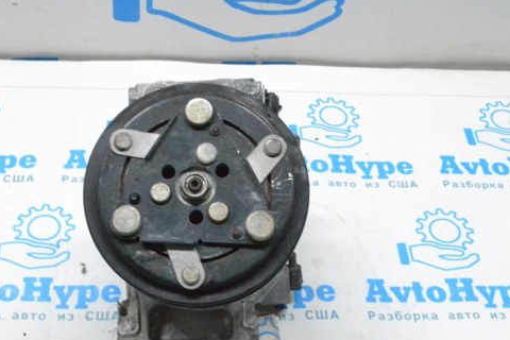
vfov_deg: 21.2
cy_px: 148
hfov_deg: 31.4
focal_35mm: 64
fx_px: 907
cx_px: 235
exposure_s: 1/50
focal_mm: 32
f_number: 18
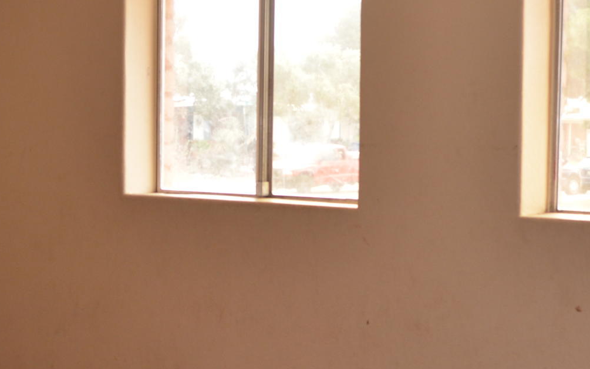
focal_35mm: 82
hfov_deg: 25.1
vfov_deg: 15.9
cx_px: 402
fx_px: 1318
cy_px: 263
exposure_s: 1/60
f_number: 3.5
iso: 400
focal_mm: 18
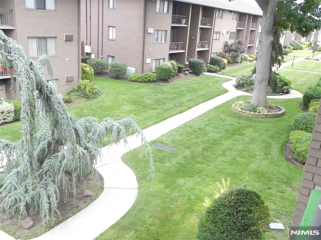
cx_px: 160
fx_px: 306
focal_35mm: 33
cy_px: 120
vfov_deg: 42.9
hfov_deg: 55.4
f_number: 4
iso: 160
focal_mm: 5.9
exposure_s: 1/134
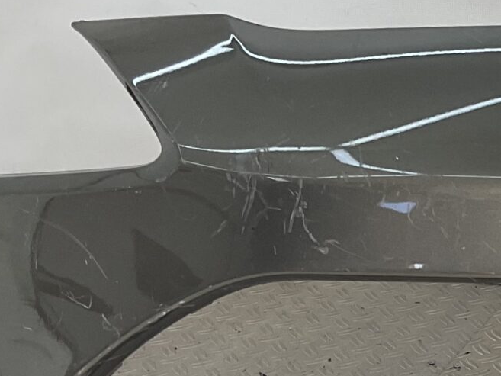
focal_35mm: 113
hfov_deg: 15.9
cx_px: 770
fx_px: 1636
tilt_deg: -27.3
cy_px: 345
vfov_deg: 13.0
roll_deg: -2.9
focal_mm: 3
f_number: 1.8
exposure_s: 1/310
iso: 16
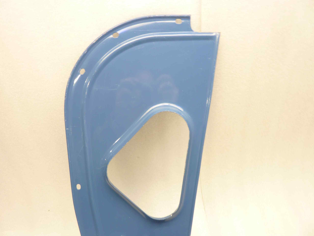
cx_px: 157
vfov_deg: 54.9
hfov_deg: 69.4
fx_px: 227
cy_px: 118
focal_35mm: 25
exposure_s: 1/8
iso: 80
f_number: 3.3
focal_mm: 4.1
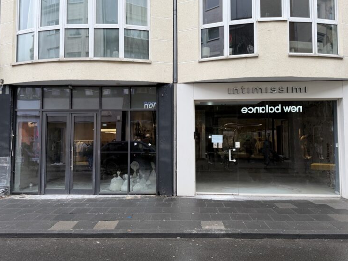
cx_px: 171
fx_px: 251
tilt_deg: +2.3
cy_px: 127
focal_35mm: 25
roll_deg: +0.2
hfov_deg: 69.4
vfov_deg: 54.9
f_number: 1.78
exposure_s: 1/123
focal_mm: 6.76
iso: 50
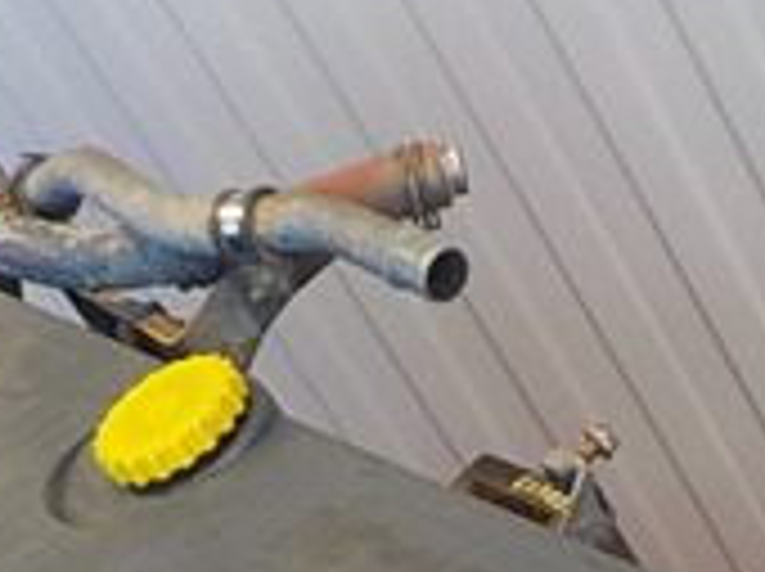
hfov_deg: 17.4
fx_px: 2494
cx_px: 436
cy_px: 770
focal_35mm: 113
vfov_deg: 12.6
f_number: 3.3
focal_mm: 4.1
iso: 125
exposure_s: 1/40
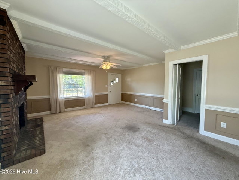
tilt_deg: -2.7
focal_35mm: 14
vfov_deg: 85.7
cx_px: 120
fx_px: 97
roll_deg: -0.4
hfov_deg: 102.0
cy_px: 90
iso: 160
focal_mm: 2.22
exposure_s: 1/99
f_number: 2.2
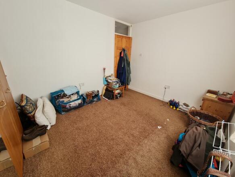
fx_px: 88
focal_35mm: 13
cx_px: 118
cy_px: 88
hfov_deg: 106.2
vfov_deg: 89.9
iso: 80
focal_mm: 2.2
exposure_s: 1/50
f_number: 2.2
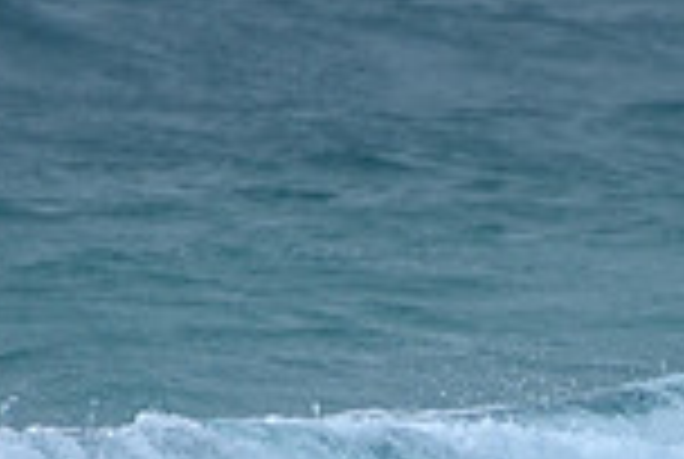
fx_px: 39902
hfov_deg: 1.0
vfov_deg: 0.7
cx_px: 918
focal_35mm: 2096
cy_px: 710
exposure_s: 1/2000
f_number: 7.1
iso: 500
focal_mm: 400
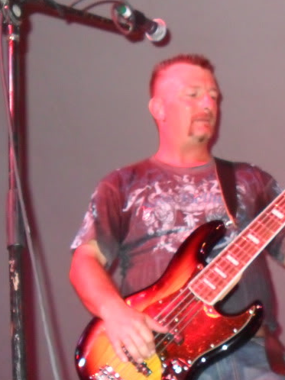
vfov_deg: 27.0
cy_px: 181
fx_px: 791
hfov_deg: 20.3
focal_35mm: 72
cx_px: 204
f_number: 3
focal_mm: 6.3
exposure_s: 1/45
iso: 400
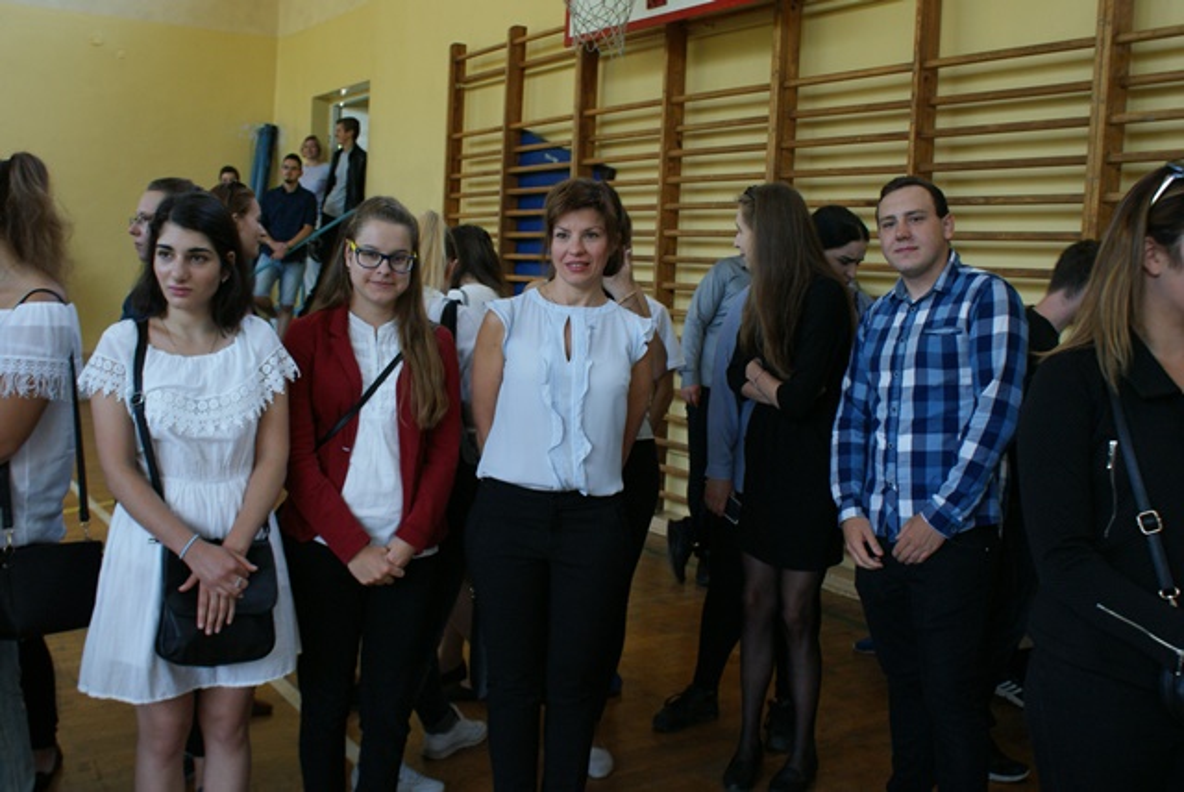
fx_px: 1185
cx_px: 592
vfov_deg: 36.9
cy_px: 396
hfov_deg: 53.1
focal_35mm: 36
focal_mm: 24
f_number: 5.6
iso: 400
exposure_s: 1/60
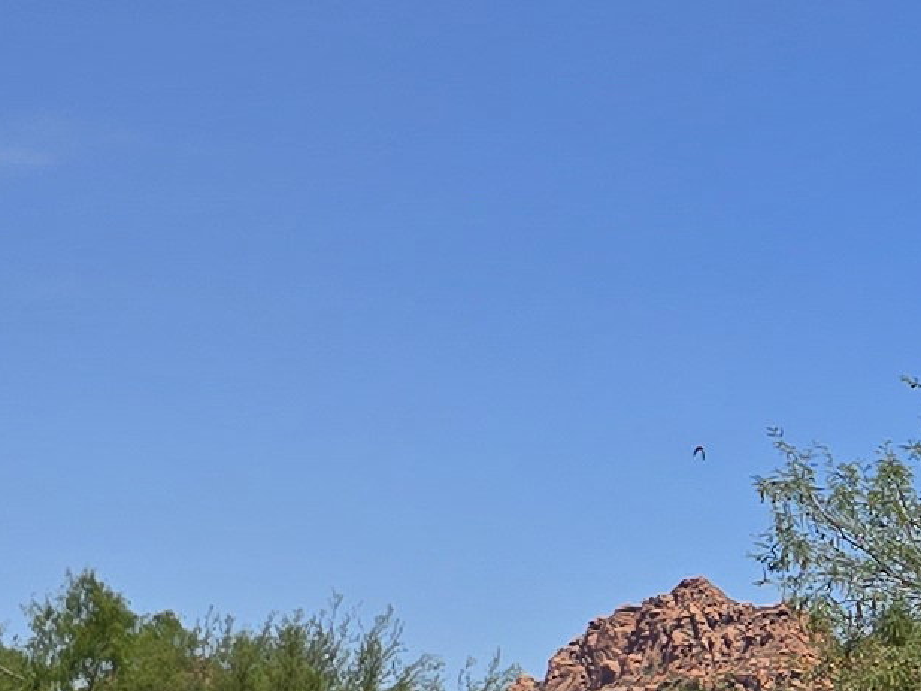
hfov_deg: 11.3
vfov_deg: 9.6
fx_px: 3965
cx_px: 2111
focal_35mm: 149
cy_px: 1092
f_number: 1.7
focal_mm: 6.3
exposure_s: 1/1135
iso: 12
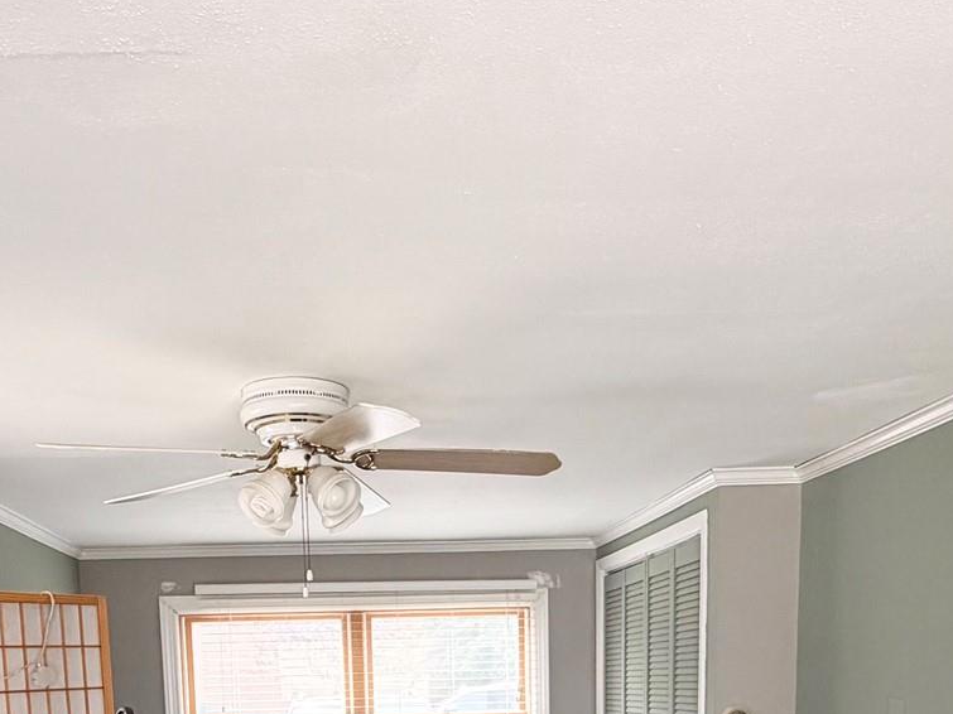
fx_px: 1046
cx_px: 424
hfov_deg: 48.9
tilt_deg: -7.8
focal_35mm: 38
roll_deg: +1.5
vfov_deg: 32.1
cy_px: 831
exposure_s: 1/121
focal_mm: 2.22
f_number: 2.2
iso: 80
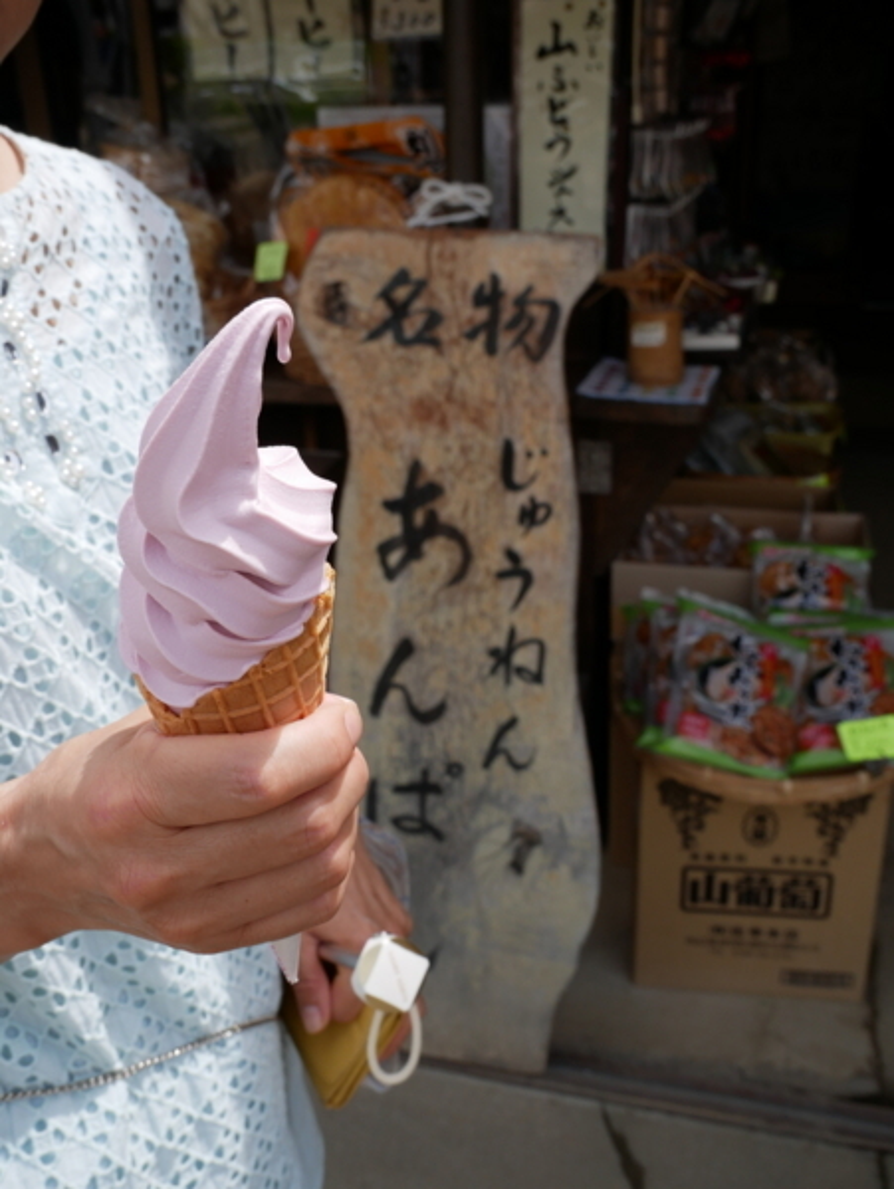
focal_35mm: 34
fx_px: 1169
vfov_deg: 53.9
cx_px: 447
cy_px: 594
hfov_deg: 41.8
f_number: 7.1
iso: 200
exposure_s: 1/400
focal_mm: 17
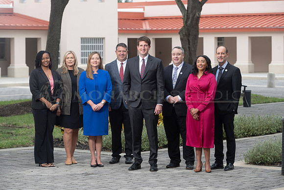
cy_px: 95
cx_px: 142
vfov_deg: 11.3
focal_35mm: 121
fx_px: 955
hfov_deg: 16.9
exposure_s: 1/200
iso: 250
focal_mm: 120
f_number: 8
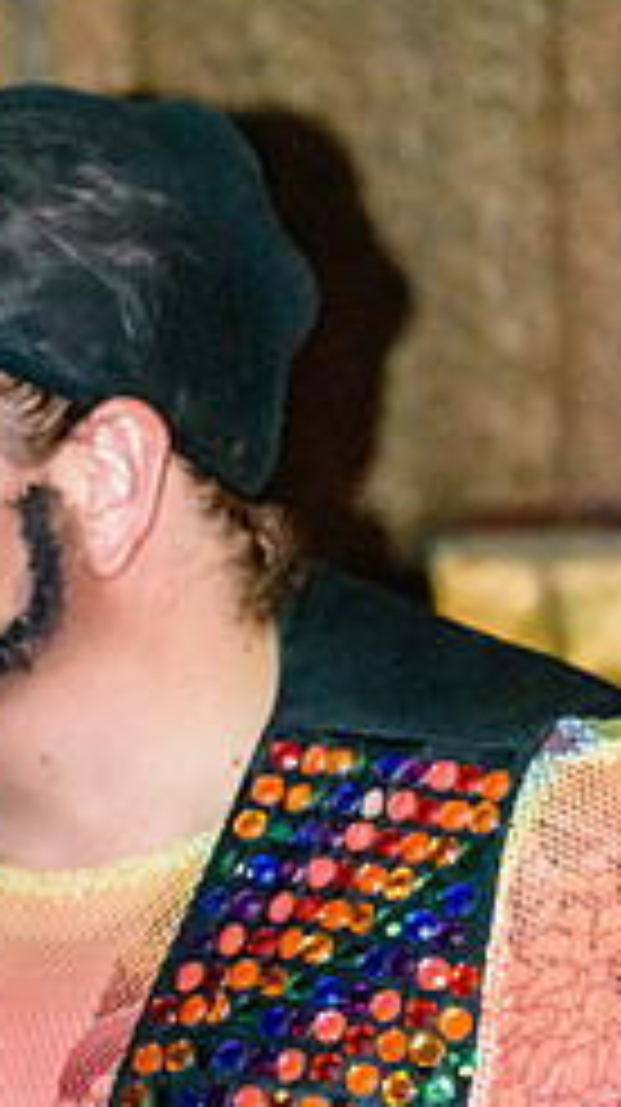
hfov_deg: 4.4
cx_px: 32
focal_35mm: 273
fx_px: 8008
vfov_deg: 7.9
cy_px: 909
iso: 6400
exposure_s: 1/60
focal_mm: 95
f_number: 4.8
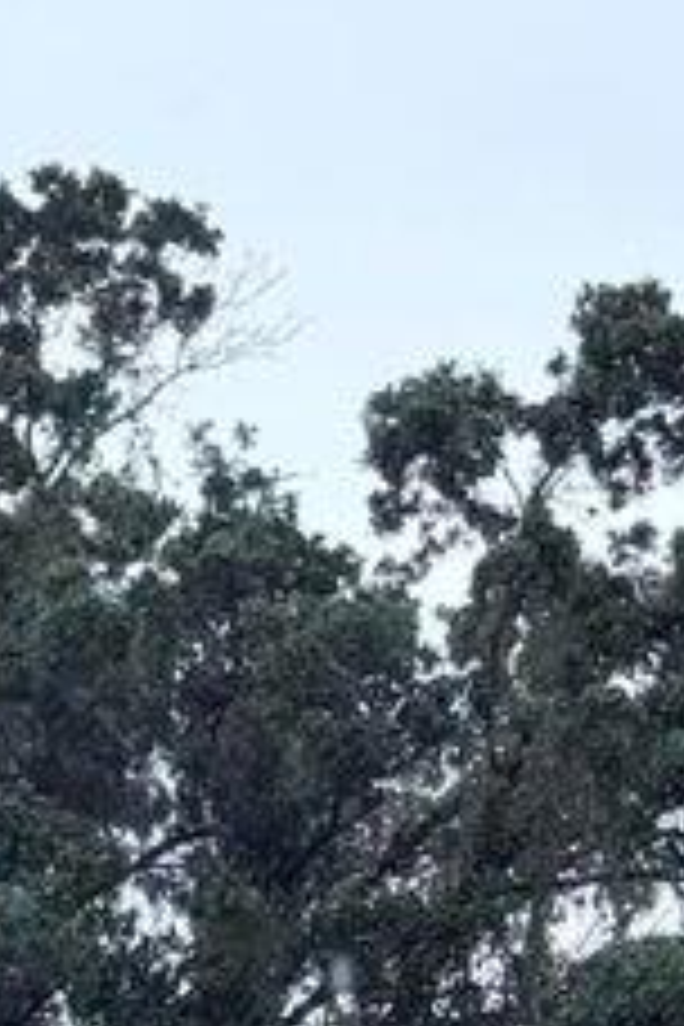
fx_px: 6384
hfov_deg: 6.0
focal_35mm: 224
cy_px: 2002
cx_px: -567
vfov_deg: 8.7
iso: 64
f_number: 1.78
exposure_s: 1/1167
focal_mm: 6.76
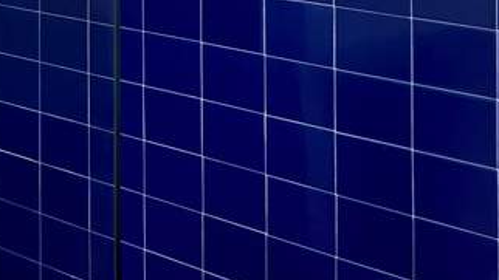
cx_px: -569
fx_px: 1124
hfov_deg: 16.7
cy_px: -224
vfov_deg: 12.9
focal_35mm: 85
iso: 200
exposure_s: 1/2.5
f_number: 10
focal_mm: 17
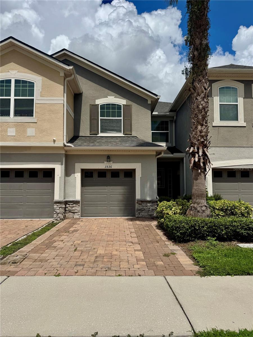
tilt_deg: +3.9
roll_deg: +0.1
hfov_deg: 56.8
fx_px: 234
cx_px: 126
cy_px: 168
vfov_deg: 71.6
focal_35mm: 24
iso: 80
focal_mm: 6.76
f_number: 1.78
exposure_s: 1/10417
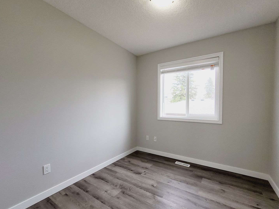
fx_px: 113
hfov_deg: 102.0
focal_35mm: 14
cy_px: 110
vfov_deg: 85.6
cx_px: 146
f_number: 2.2
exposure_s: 1/119
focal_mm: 2.2
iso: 100
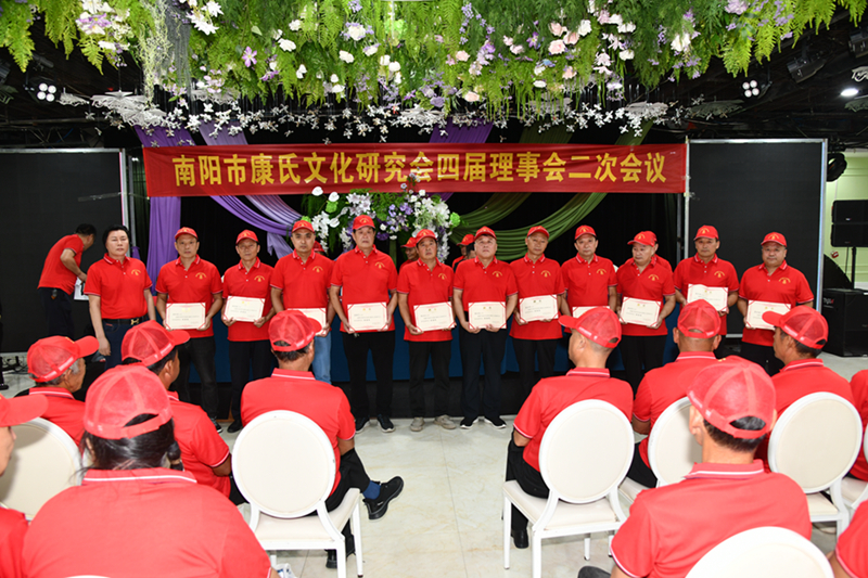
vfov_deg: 53.1
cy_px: 289
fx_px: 579
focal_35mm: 24
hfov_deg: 73.8
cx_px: 434
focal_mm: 24
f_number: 5
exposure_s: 1/25
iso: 640
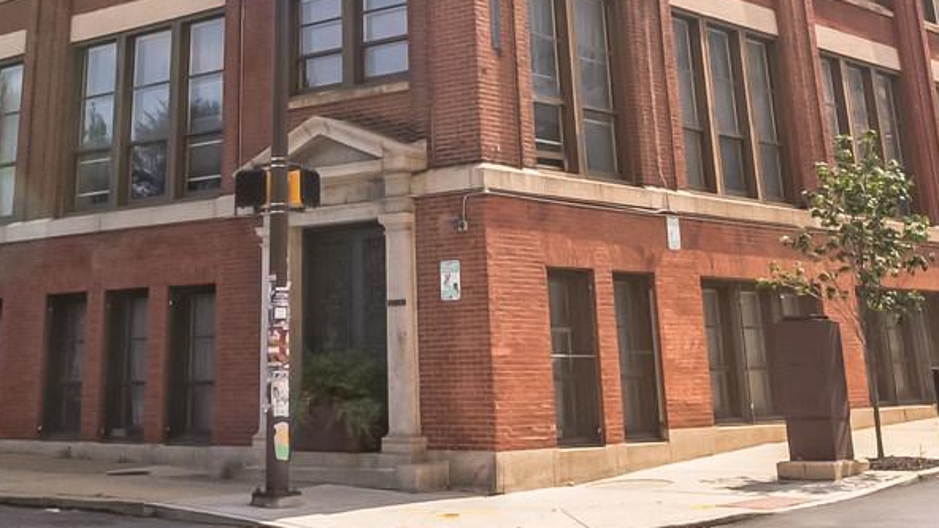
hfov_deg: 35.8
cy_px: -332
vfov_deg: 17.8
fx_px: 1444
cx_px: 360
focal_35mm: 58
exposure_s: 1/60
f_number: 13
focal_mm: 16
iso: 80
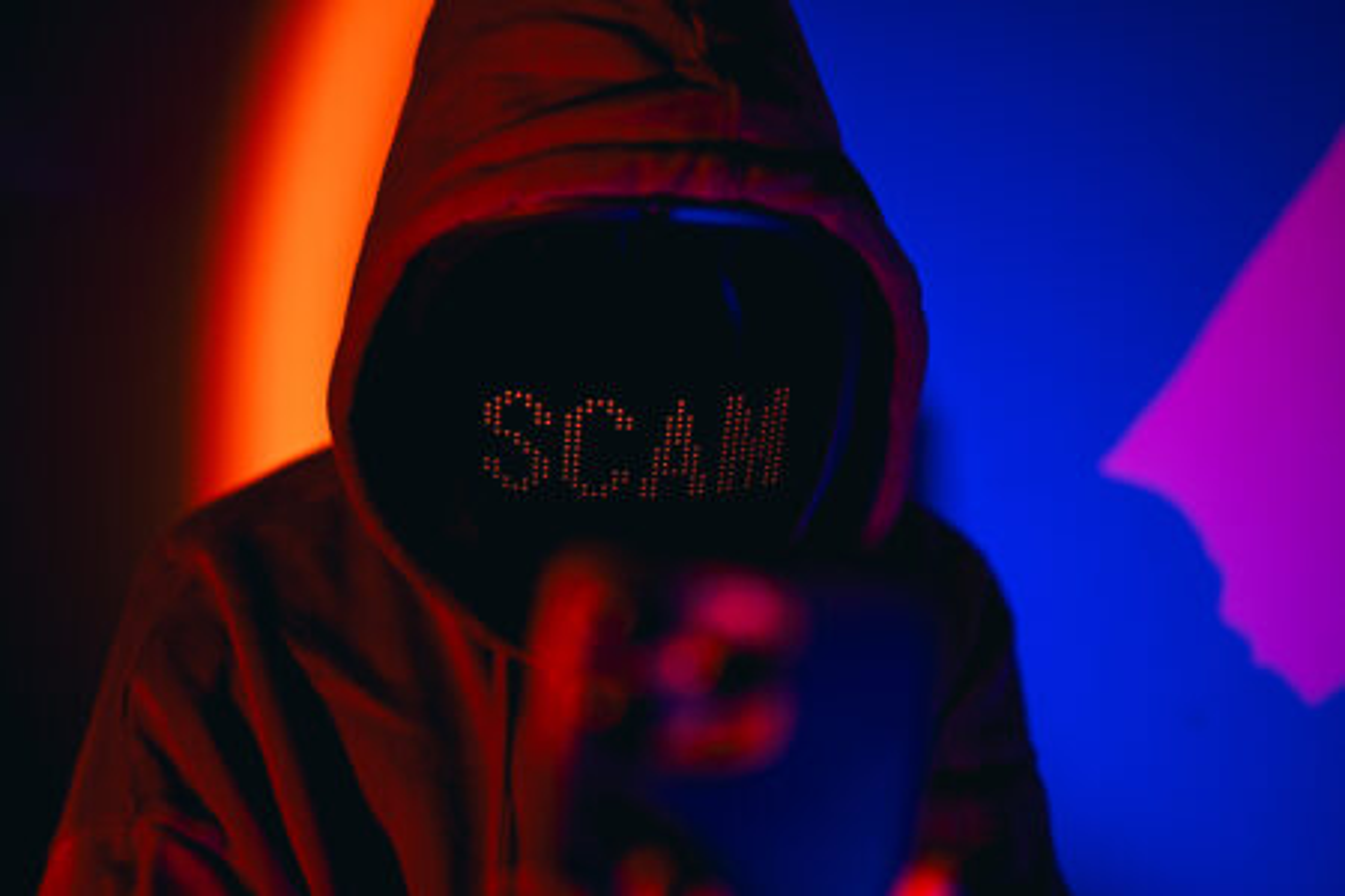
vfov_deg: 27.0
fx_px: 1868
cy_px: 448
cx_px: 672
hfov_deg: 39.6
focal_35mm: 50
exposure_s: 1/125
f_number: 1.8
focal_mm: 50
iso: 320
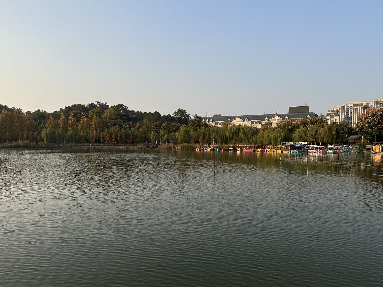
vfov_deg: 49.6
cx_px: 213
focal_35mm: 28
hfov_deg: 63.3
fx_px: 310
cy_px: 161
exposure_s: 1/3356
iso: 80
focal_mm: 6.86
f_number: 1.78
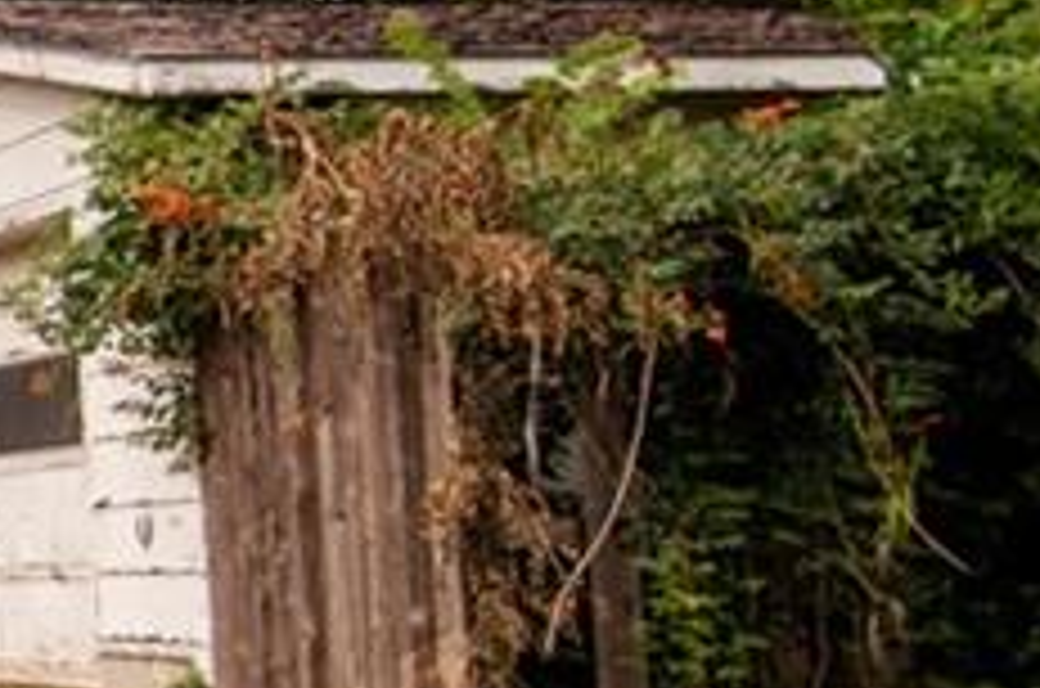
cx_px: -1180
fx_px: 2047
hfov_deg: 17.4
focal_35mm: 71
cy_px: 420
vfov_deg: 19.1
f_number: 2.8
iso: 160
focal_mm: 16
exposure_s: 1/2500
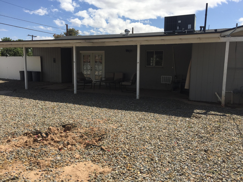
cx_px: 122
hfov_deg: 61.7
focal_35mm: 29
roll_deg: -2.3
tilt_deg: -6.8
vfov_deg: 48.2
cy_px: 91
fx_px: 204
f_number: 2.2
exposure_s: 1/2198
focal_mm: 4.15
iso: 32
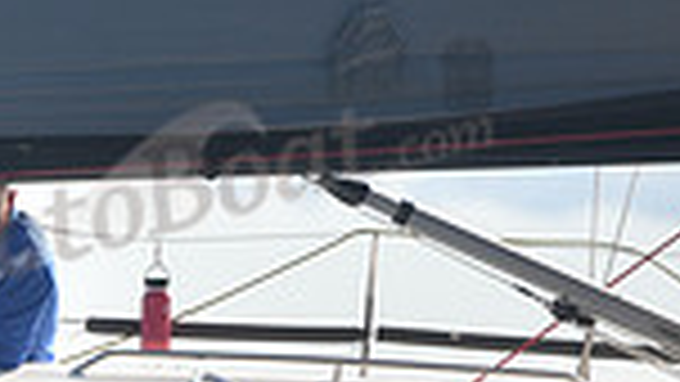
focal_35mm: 803
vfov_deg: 1.5
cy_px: 492
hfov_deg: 2.7
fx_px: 14481
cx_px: -369
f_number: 3.5
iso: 250
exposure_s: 1/1000
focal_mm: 200
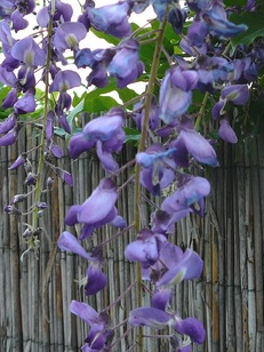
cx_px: 157
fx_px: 508
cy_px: 146
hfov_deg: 29.0
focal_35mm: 50
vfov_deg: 38.1
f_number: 2.8
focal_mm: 5.2
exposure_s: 1/160
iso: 80
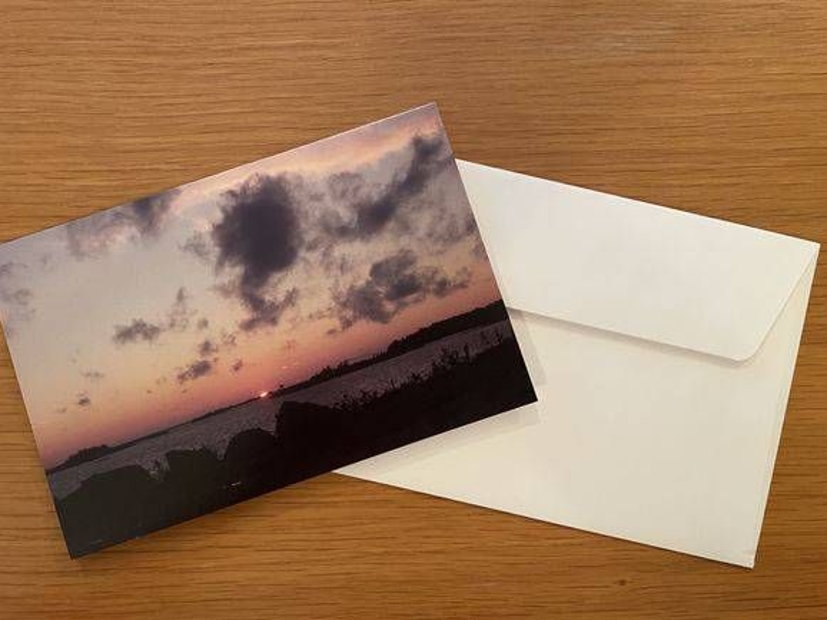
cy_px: 299
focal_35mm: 27
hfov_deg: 65.3
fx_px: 645
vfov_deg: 51.3
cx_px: 405
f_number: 1.6
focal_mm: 4.2
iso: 500
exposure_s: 1/60
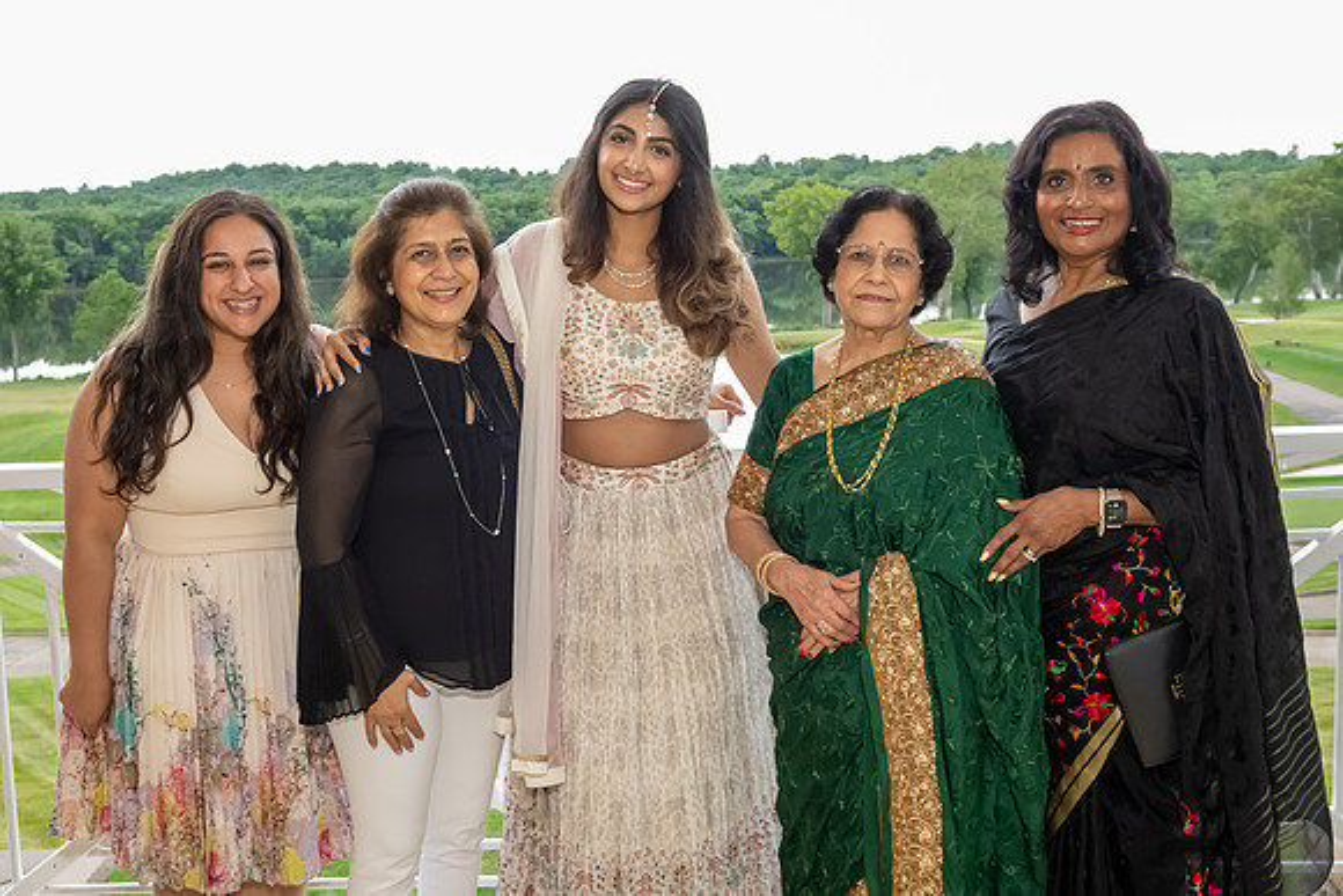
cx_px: 627
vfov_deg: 33.8
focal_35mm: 39
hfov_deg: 49.0
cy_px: 413
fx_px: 1474
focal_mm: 24
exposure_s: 1/250
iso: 4500
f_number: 5.6
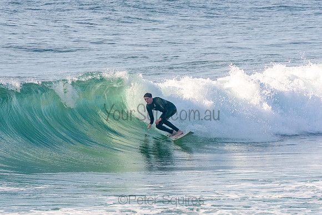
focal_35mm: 621
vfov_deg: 2.2
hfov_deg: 3.3
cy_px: 108
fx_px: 5559
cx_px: 161
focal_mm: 400
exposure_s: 1/1250
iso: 1600
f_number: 13
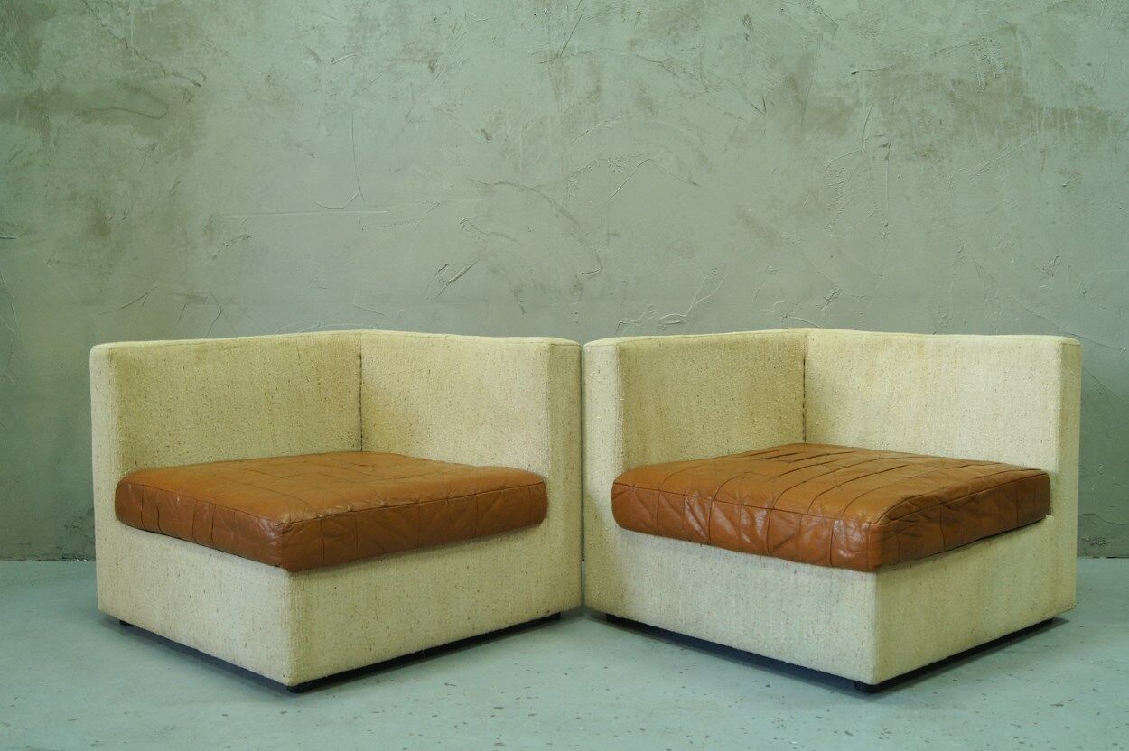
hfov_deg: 53.2
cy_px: 376
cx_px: 564
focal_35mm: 36
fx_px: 1128
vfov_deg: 36.8
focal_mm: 24
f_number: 7.1
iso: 400
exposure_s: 1/10
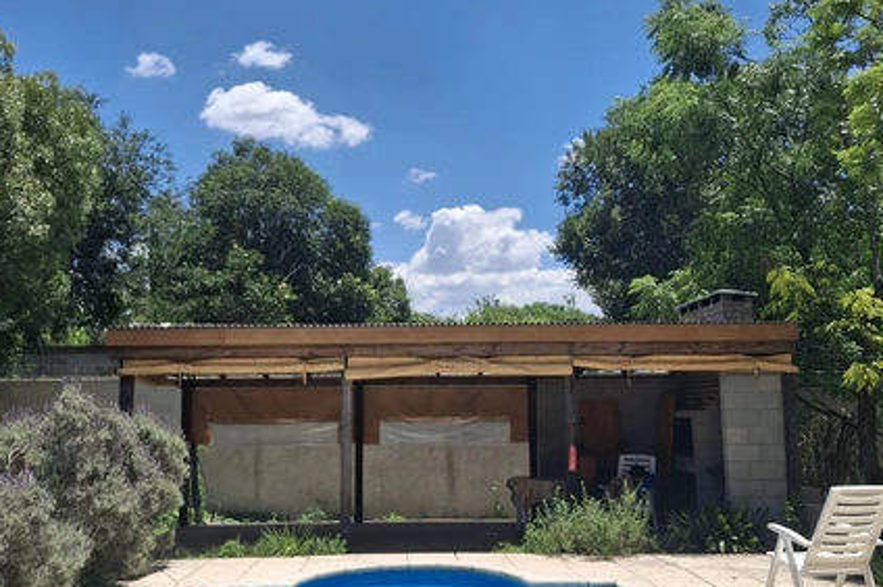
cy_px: 304
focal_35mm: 27
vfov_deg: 47.8
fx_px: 662
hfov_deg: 67.4
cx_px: 427
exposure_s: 1/1742
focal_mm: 4.69
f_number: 1.8
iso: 25
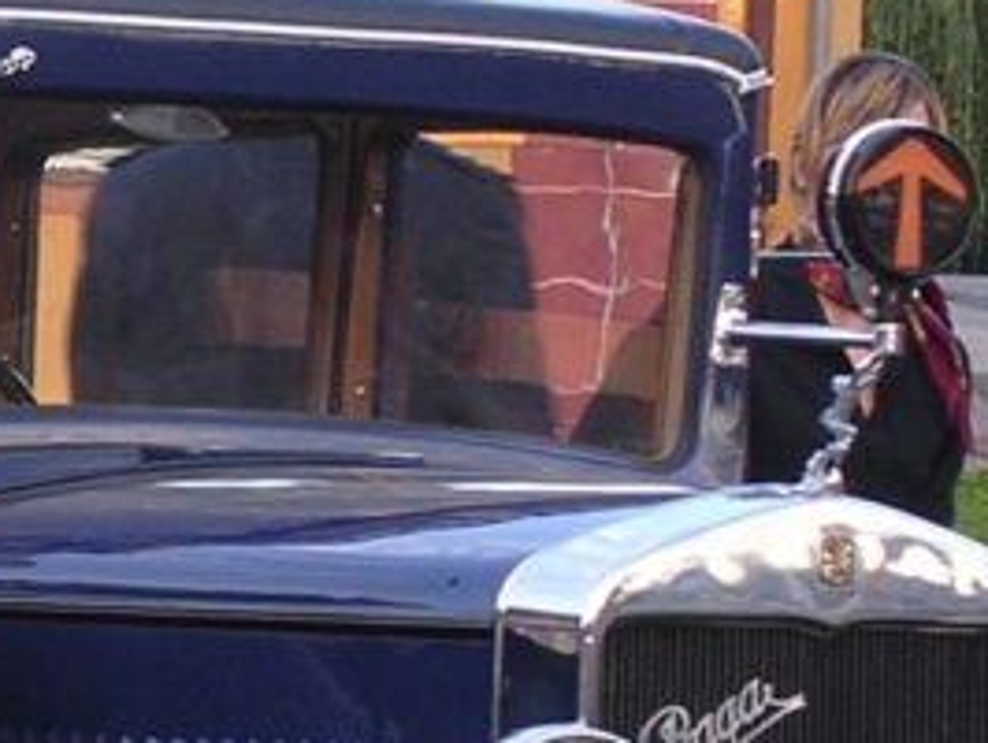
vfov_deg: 4.3
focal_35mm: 350
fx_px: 9999
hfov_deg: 5.6
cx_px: -290
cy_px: 420
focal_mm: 13.7
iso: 111
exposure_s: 1/30
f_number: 4.3
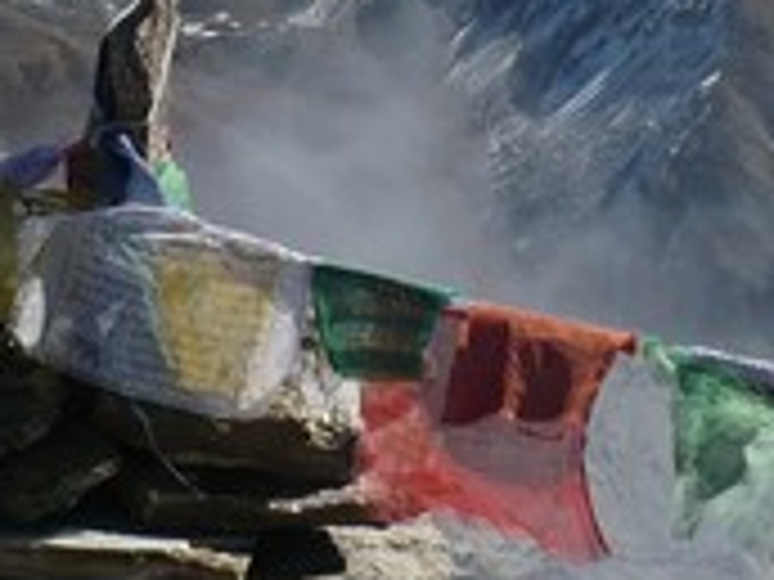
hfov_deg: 16.1
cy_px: -265
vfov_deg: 11.7
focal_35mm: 122
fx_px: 2728
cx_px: 180
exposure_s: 1/400
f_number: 8
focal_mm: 5.8
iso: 100
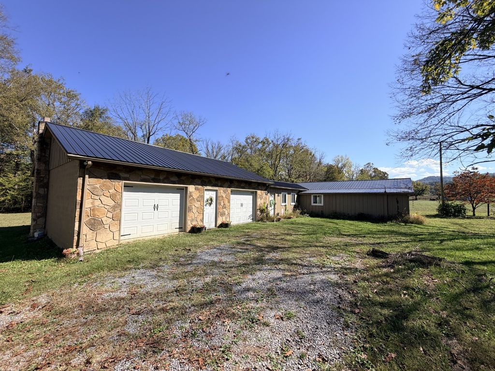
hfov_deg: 102.1
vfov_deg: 85.7
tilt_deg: +3.4
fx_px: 200
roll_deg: -0.6
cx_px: 248
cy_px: 186
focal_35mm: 14
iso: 25
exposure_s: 1/770
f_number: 2.2
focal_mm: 2.22
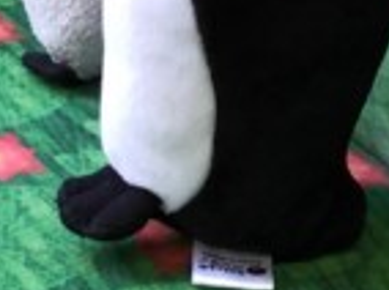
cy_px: -98
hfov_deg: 12.5
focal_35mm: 158
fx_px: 1773
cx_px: 66
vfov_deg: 9.2
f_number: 1.8
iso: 32
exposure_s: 1/30
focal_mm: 3.99
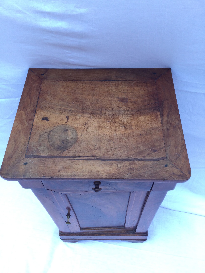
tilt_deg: -53.5
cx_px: 102
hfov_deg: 45.4
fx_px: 245
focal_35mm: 31
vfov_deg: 58.4
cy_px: 136
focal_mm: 3.3
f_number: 2.4
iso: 25
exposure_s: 1/102
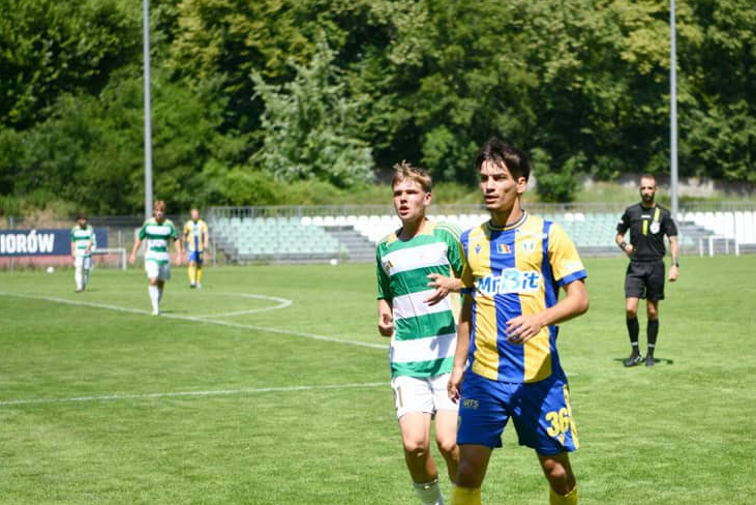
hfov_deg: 20.8
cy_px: 347
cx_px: 489
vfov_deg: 13.9
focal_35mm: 98
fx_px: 2059
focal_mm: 70
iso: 64
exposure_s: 1/1250
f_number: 2.8
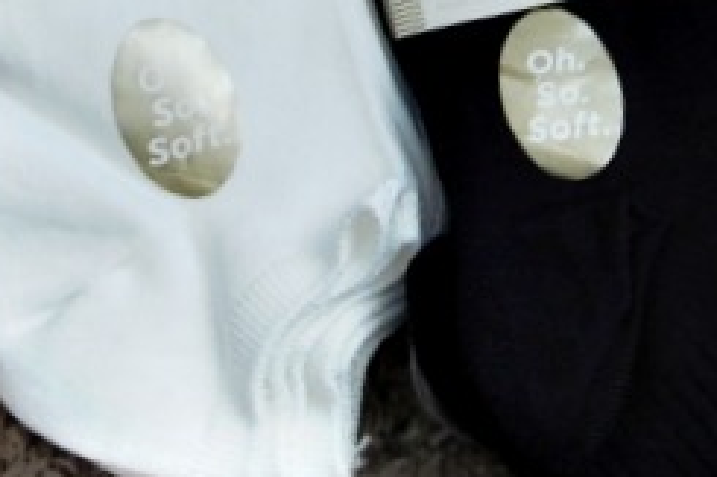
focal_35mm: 123
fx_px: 2448
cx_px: 566
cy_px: 20
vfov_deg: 11.0
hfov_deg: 16.5
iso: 400
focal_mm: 32
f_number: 4.5
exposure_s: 1/40
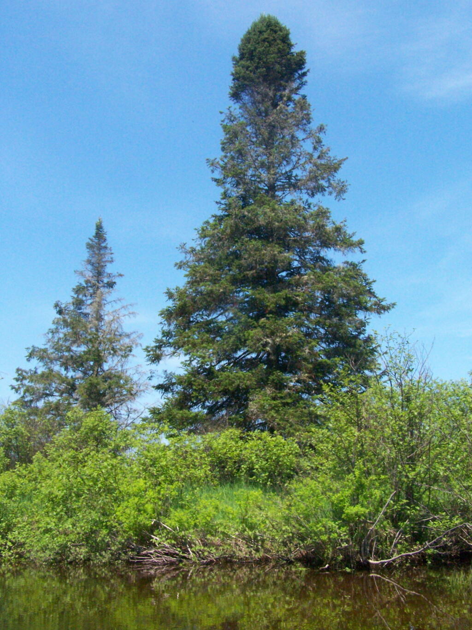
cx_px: 236
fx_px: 691
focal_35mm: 38
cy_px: 315
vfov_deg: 49.0
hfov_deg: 37.7
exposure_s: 1/1250
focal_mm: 6.3
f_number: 5.6
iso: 400
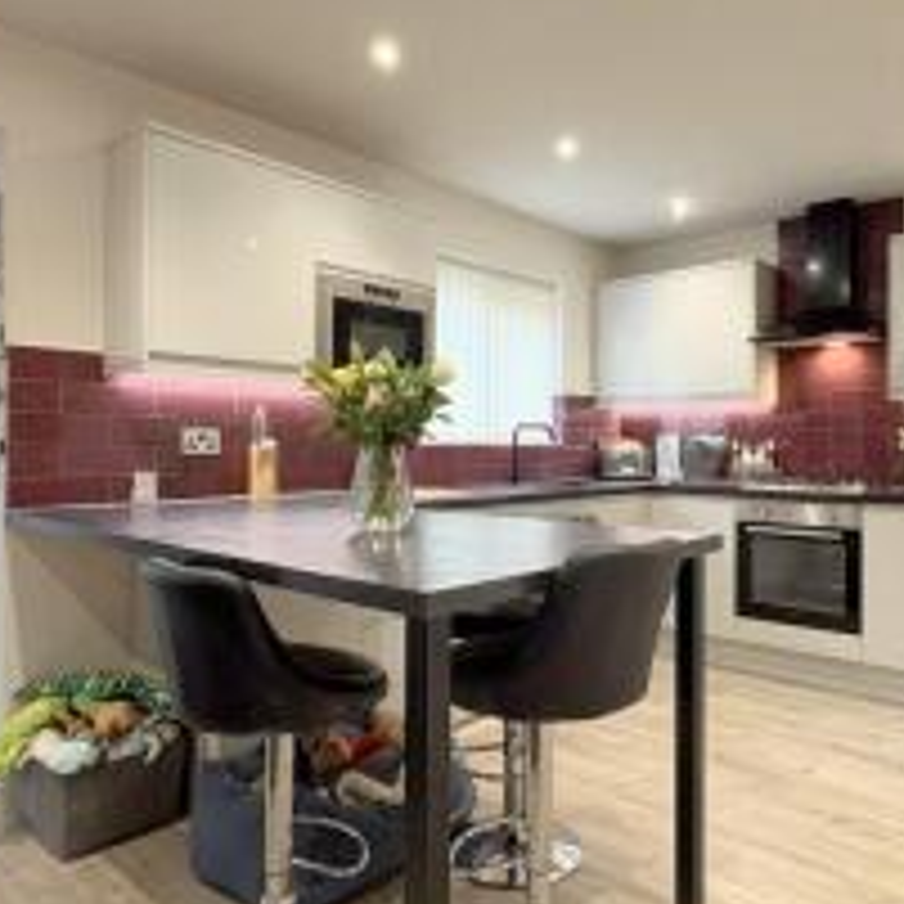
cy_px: 443
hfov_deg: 60.6
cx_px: 524
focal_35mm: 26
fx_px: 768
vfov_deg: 60.9
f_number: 2.2
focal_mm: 2.22
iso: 250
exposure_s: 1/50
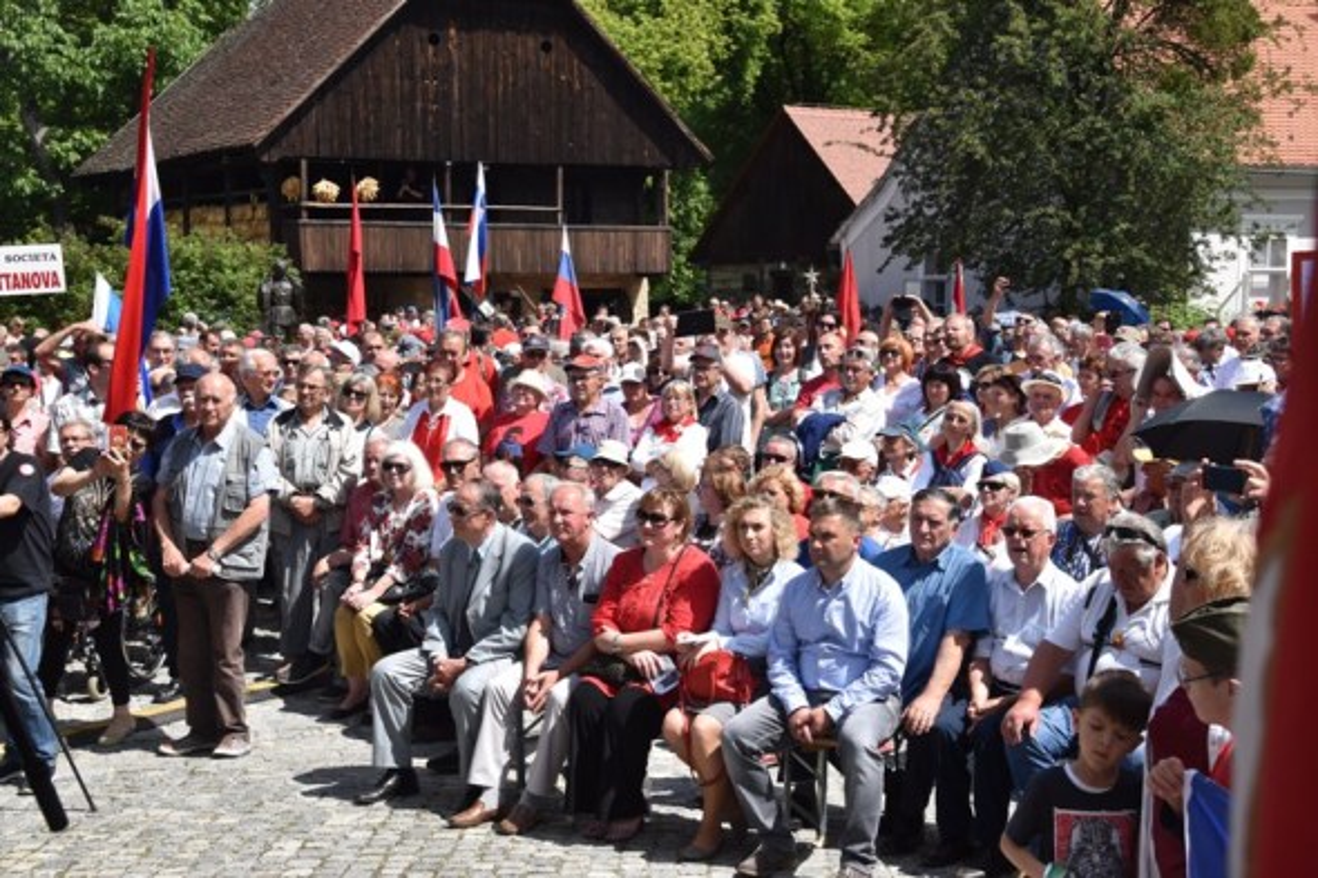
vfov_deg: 25.7
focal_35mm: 52
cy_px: 439
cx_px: 659
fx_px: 1921
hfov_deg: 37.9
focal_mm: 35
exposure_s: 1/400
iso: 200
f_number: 10
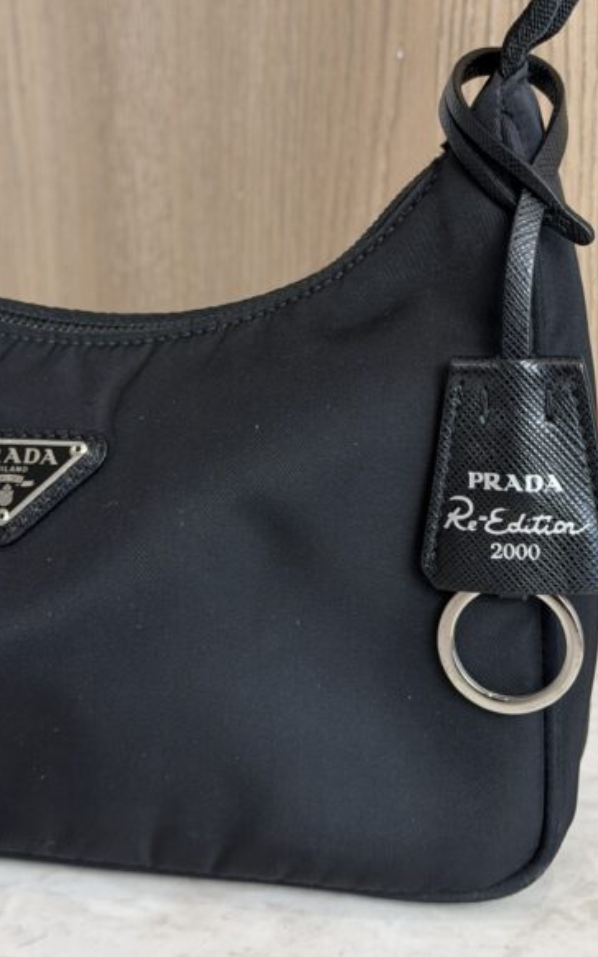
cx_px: 417
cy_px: 384
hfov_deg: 18.5
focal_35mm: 70
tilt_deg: -16.4
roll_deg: -0.1
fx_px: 1826
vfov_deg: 29.3
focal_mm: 6.76
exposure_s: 1/60
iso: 80
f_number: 1.78
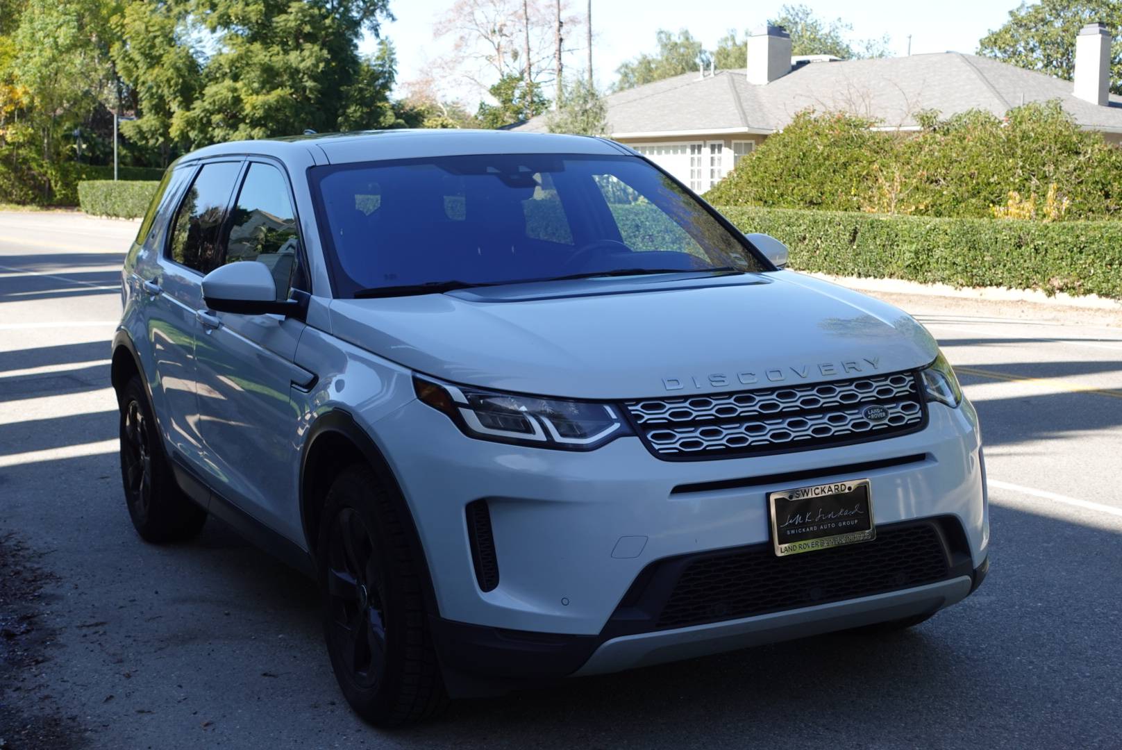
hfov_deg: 37.5
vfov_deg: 25.6
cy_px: 375
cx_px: 561
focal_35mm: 53
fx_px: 1653
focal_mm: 19.76
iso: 125
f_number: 4
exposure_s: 1/320
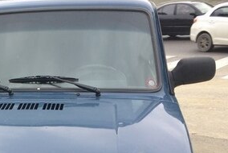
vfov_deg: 18.5
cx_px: -8
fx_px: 444
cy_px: 182
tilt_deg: -19.8
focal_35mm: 70
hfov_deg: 27.0
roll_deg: +7.5
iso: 32
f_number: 2.2
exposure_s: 1/101
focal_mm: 4.15
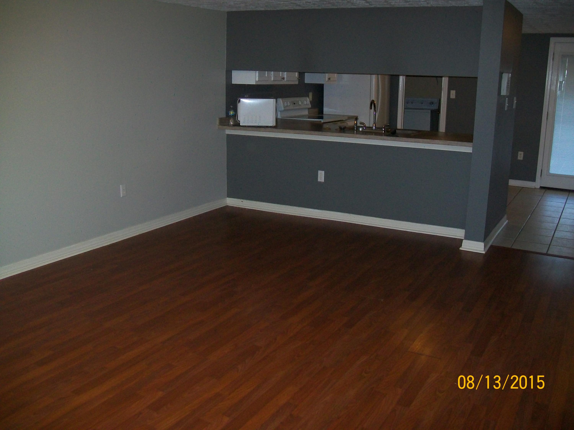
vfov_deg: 41.8
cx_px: 287
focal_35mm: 34
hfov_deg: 54.0
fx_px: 564
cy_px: 215
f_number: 2.7
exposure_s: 1/60
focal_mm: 6.1
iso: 160
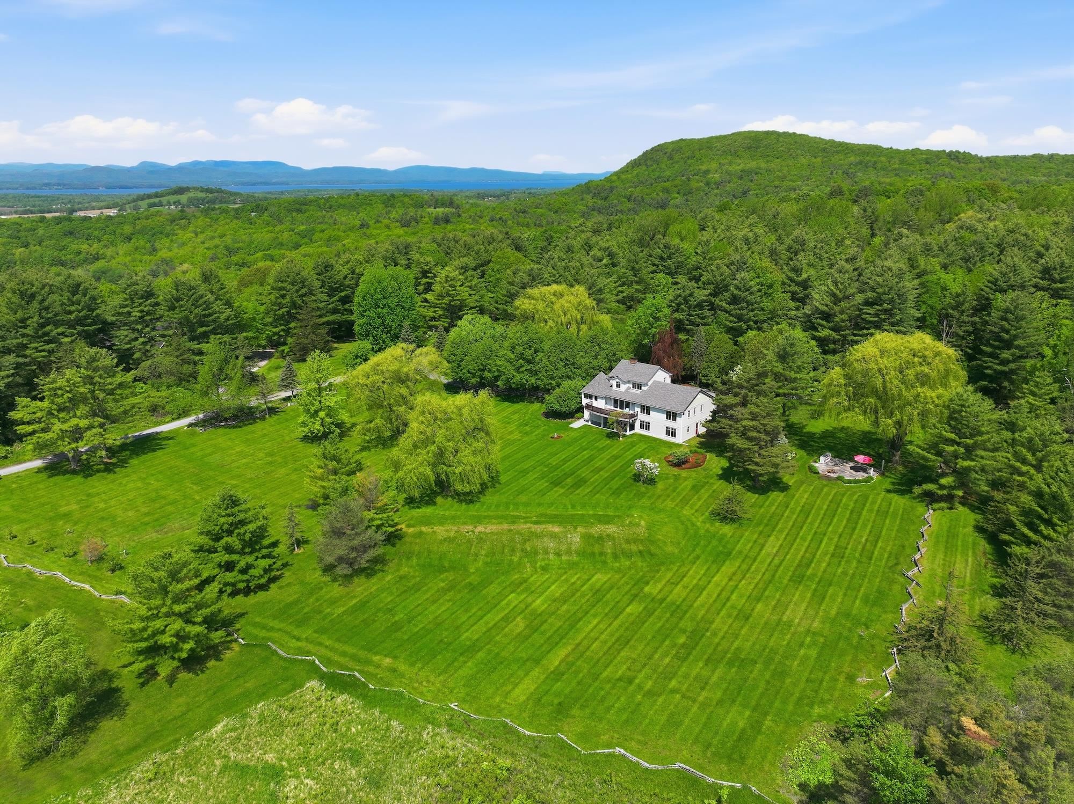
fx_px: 744
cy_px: 402
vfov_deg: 56.8
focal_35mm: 24
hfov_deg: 71.6
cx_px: 537
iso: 100
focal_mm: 12.3
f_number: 2.8
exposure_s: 1/4000
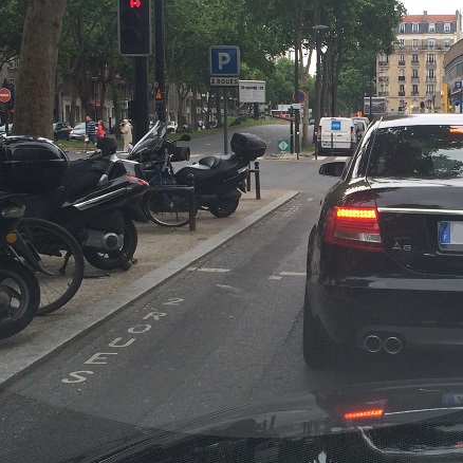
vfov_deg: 27.7
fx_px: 938
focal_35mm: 62
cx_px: 405
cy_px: 202
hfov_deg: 26.9
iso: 32
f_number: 2.2
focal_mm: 4.12
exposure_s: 1/331
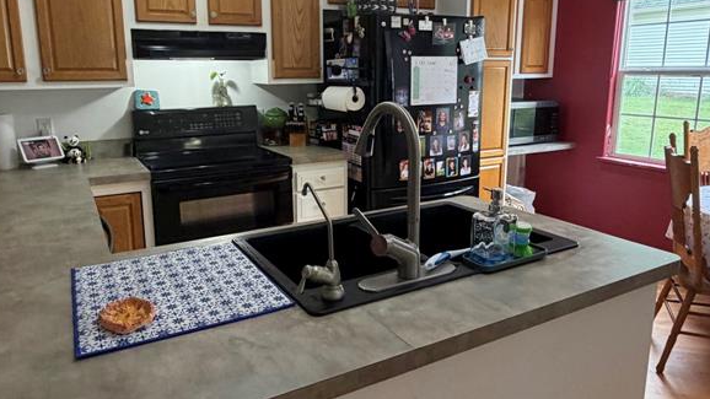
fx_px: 508
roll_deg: +0.6
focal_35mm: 27
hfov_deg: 69.8
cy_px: 166
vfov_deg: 42.7
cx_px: 337
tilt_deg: -10.2
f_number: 2.2
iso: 320
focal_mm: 2.22
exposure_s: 1/120
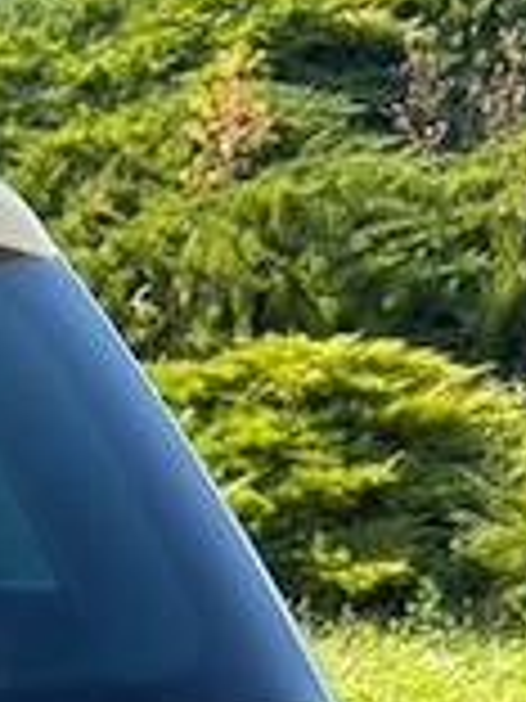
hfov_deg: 7.7
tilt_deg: -7.1
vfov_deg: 10.8
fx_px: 3627
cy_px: 940
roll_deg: +1.3
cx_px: -791
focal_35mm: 179
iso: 80
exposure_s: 1/1255
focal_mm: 6.76
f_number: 1.78
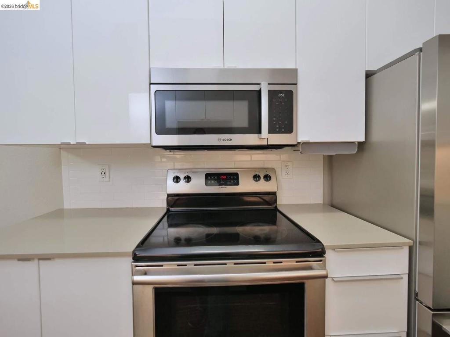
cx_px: 225
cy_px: 168
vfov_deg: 85.7
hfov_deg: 102.1
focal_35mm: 14
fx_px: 182
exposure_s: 1/160
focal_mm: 7
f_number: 4
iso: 800
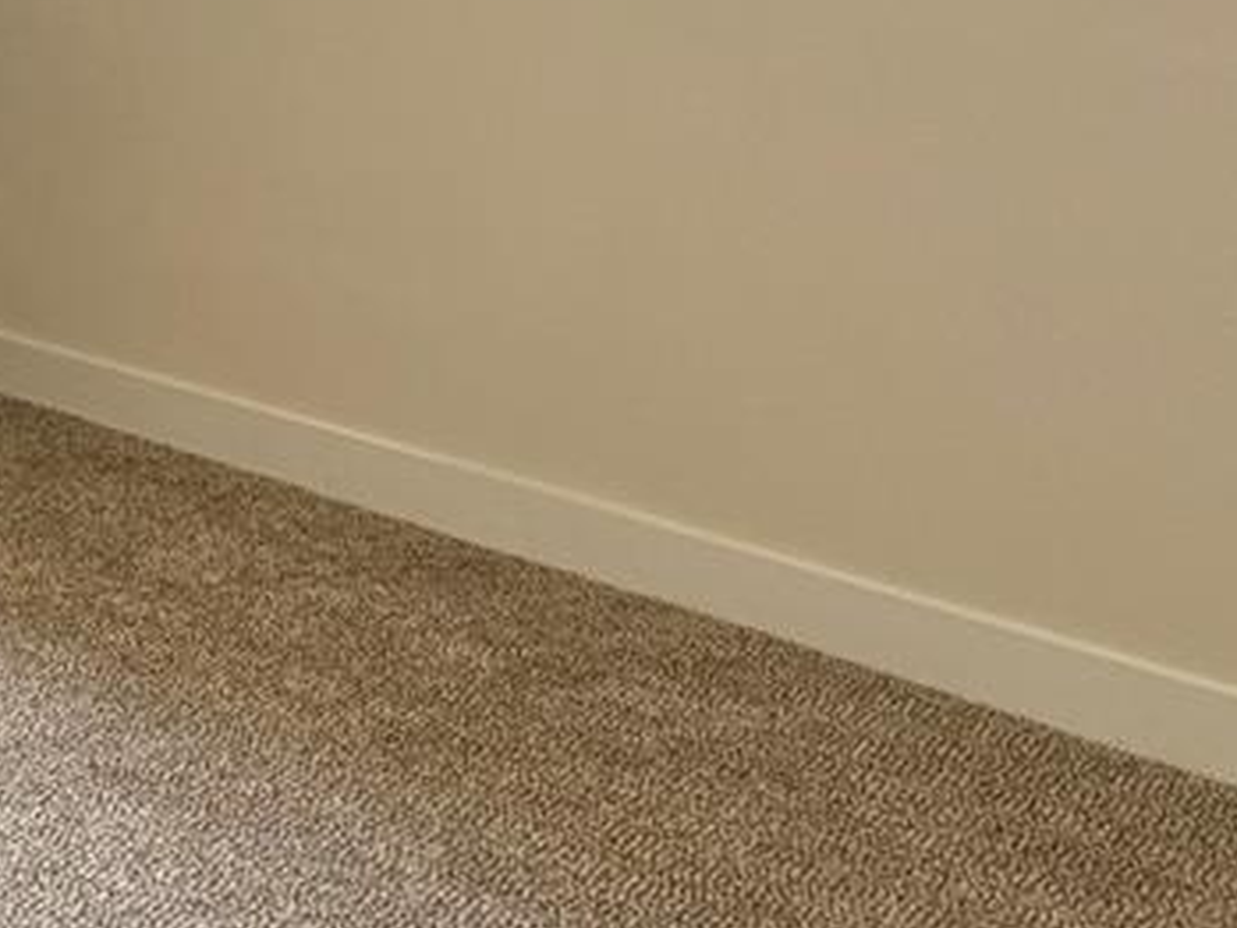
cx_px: -592
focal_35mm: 99
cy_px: 213
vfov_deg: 14.9
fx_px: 3539
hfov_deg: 17.8
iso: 200
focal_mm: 6.76
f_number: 1.78
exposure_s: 1/166
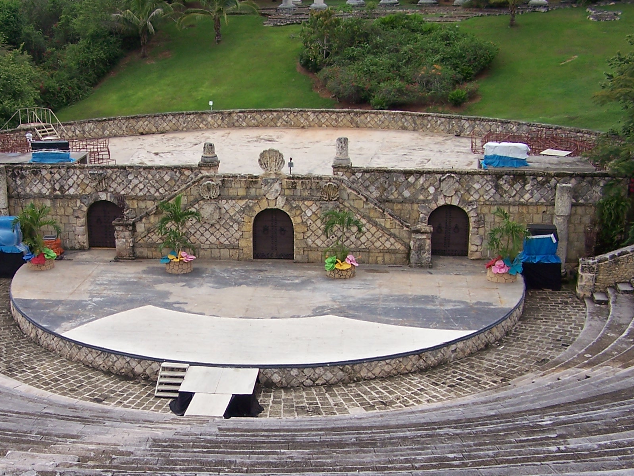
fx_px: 1007
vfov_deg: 26.3
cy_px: 332
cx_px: 222
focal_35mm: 55
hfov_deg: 34.7
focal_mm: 6.3
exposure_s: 1/350
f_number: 2.8
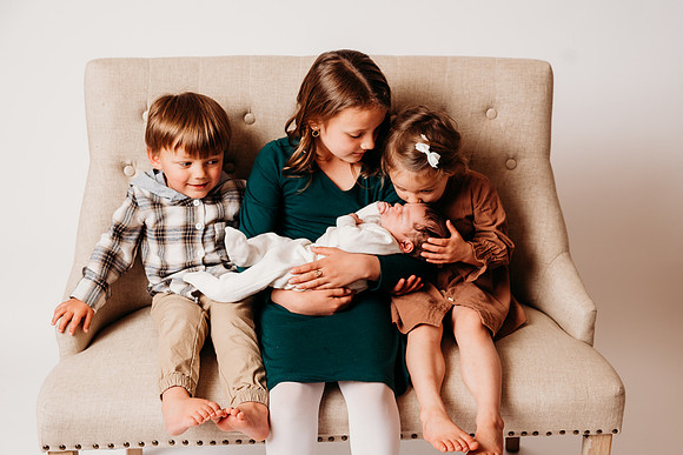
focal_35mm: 54
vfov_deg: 24.9
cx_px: 378
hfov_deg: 36.6
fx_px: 1031
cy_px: 247
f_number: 4
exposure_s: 1/160
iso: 100
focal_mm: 48
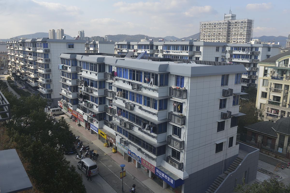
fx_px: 250
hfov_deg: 60.3
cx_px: 145
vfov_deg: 42.4
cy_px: 96
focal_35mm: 31
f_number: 8
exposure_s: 1/200
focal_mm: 31
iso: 100
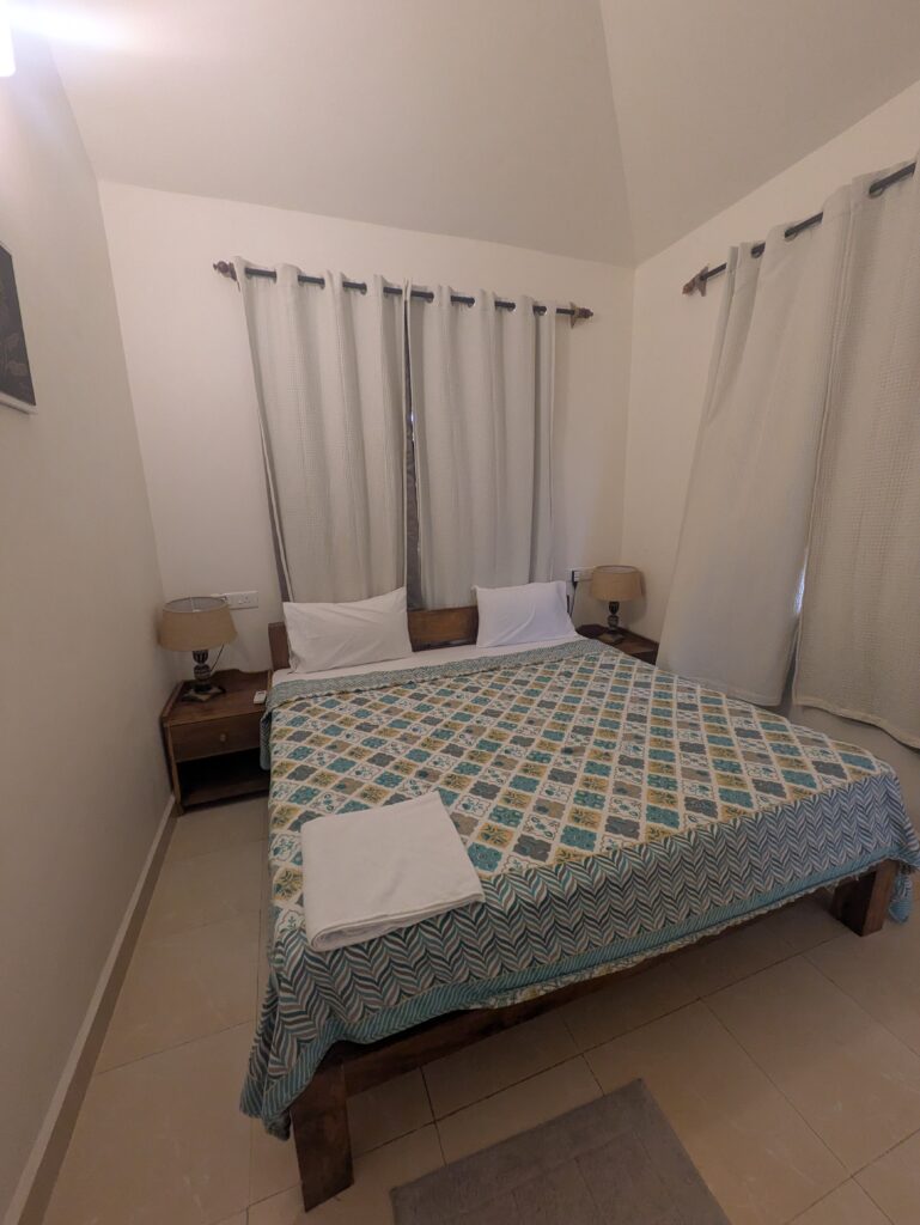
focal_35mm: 14
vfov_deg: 102.0
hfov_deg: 85.7
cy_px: 612
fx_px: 496
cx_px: 460
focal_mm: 1.83
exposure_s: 1/25
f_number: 2.2
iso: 259
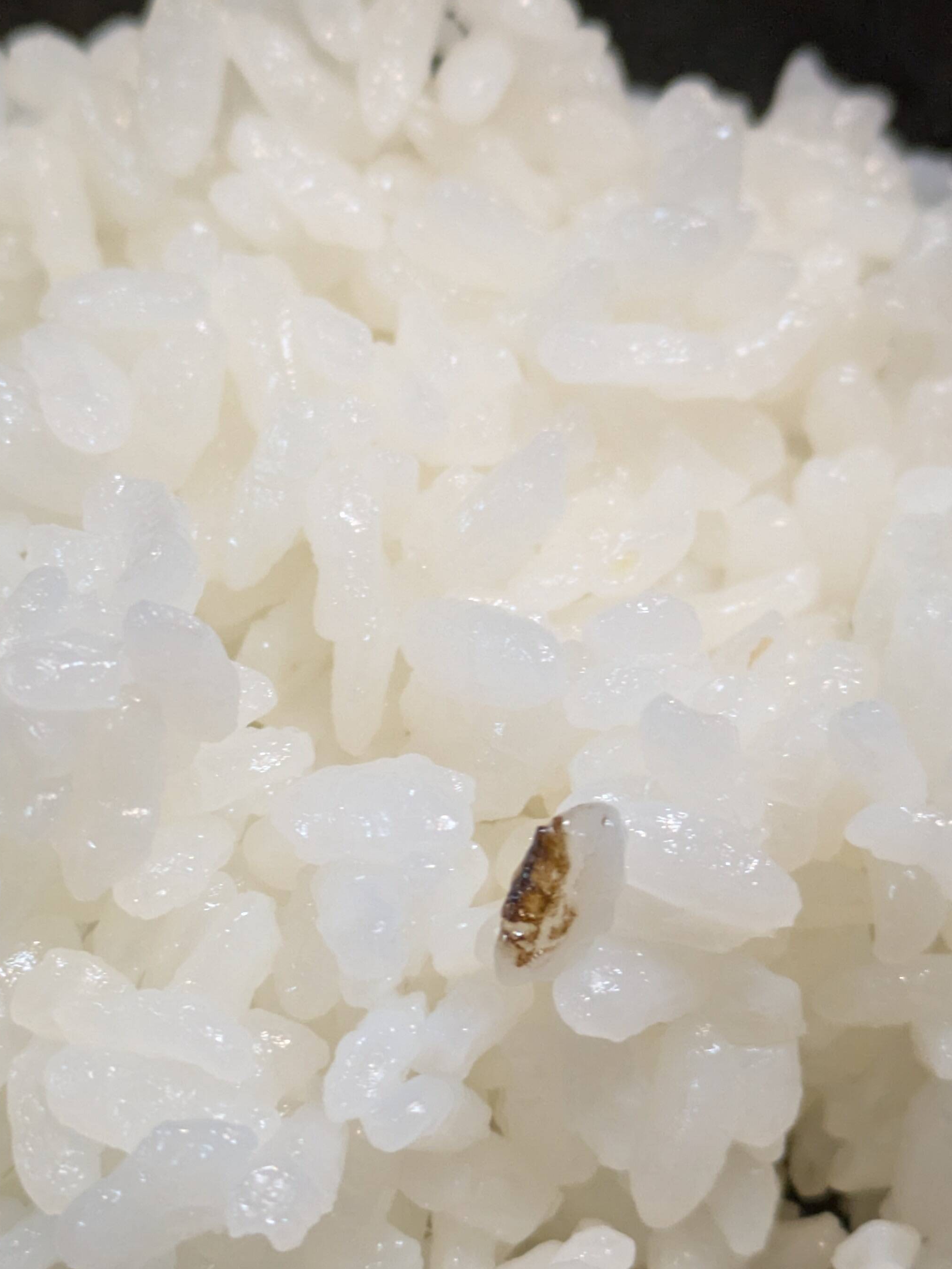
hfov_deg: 17.0
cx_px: 417
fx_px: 3190
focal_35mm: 87
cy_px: 743
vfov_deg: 22.5
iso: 313
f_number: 1.89
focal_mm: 5.43
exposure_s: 1/60
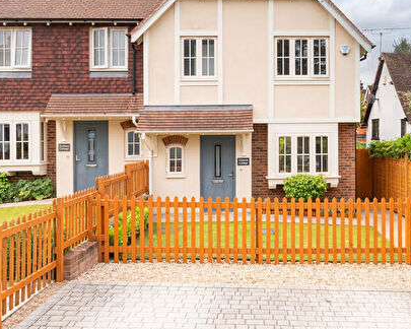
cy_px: 111
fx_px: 326
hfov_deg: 63.9
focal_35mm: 27
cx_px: 245
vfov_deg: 52.5
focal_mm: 16.5
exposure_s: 1/1000
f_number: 7.1
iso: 1000
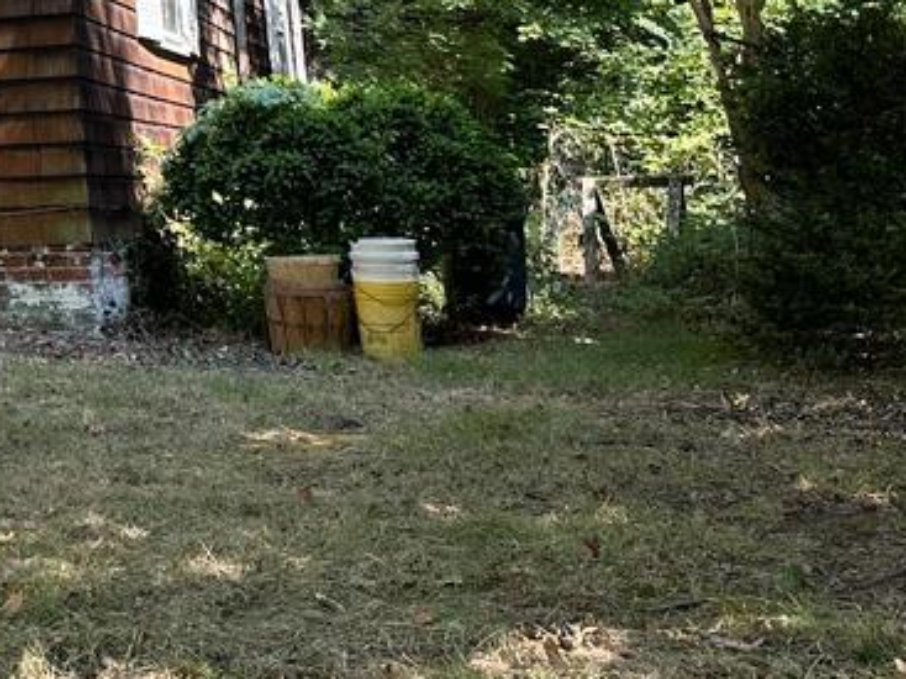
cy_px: -104
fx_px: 1753
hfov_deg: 25.8
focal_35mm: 67
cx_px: -190
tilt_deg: +10.6
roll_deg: +1.2
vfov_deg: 20.7
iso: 80
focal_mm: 6.86
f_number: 1.78
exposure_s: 1/426
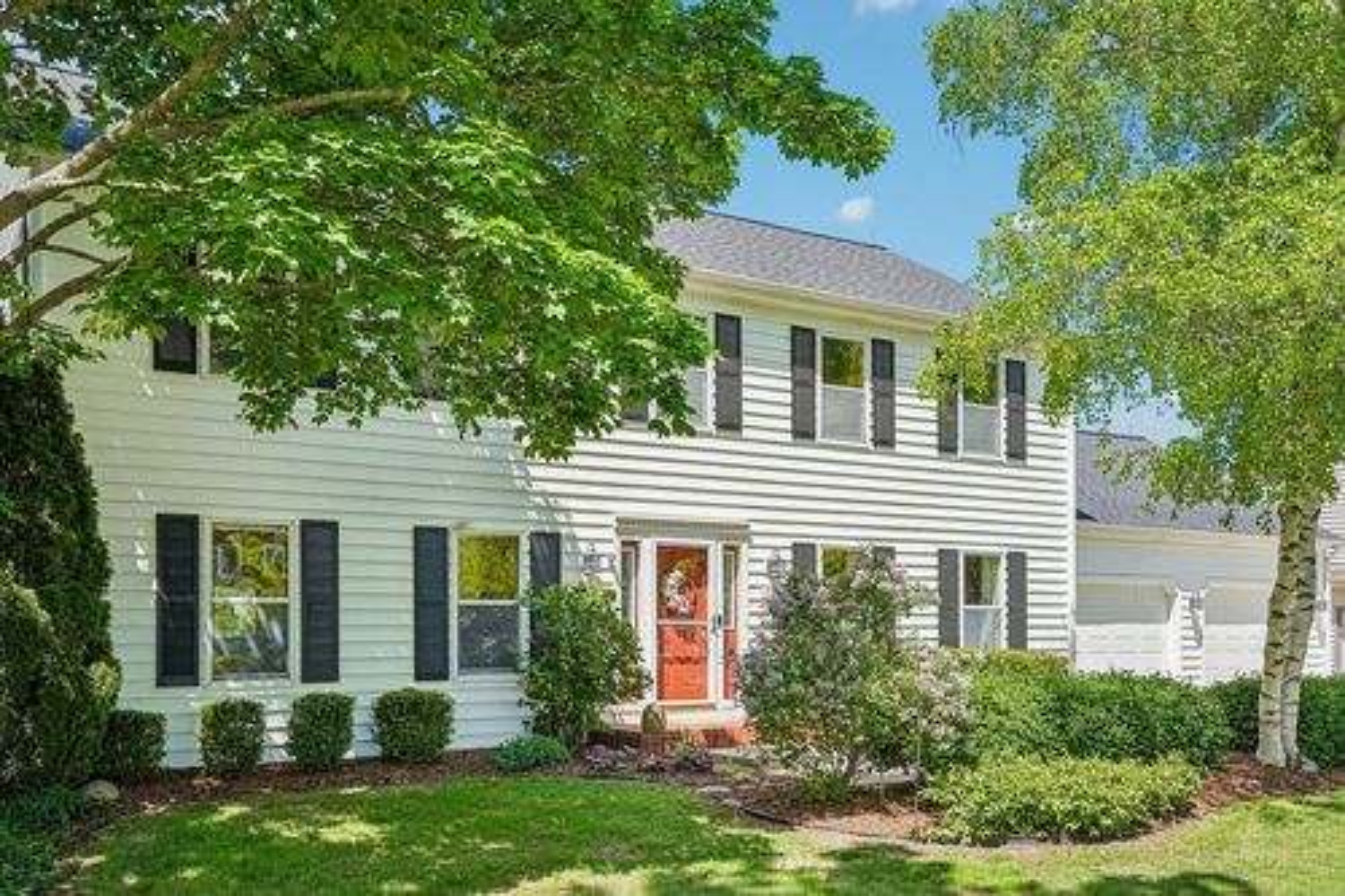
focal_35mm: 32
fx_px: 1176
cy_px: 448
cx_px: 672
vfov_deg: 41.7
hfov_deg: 59.5
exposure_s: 1/160
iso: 100
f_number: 8
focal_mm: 31.5
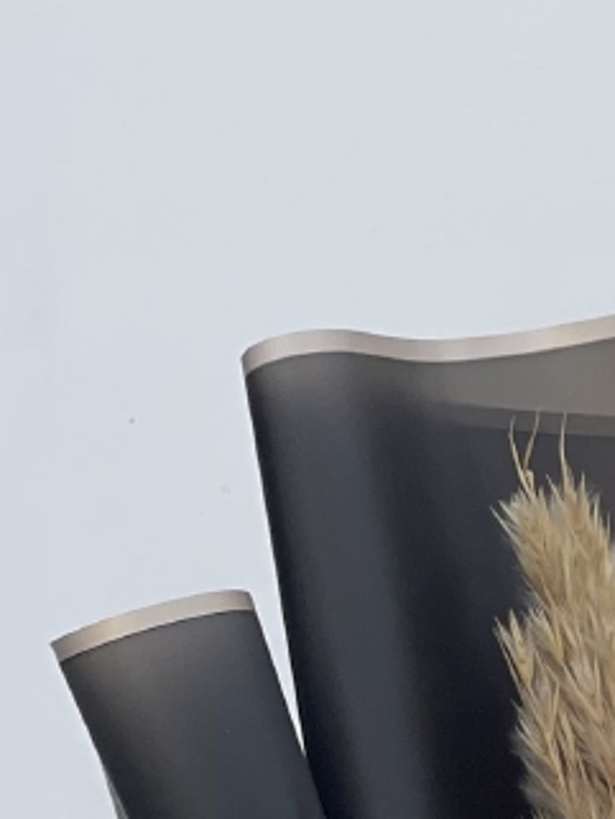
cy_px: 1347
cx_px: 1007
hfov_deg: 4.9
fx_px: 7078
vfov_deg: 6.5
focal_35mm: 299
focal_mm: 7.5
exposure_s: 1/853
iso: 20
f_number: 2.2
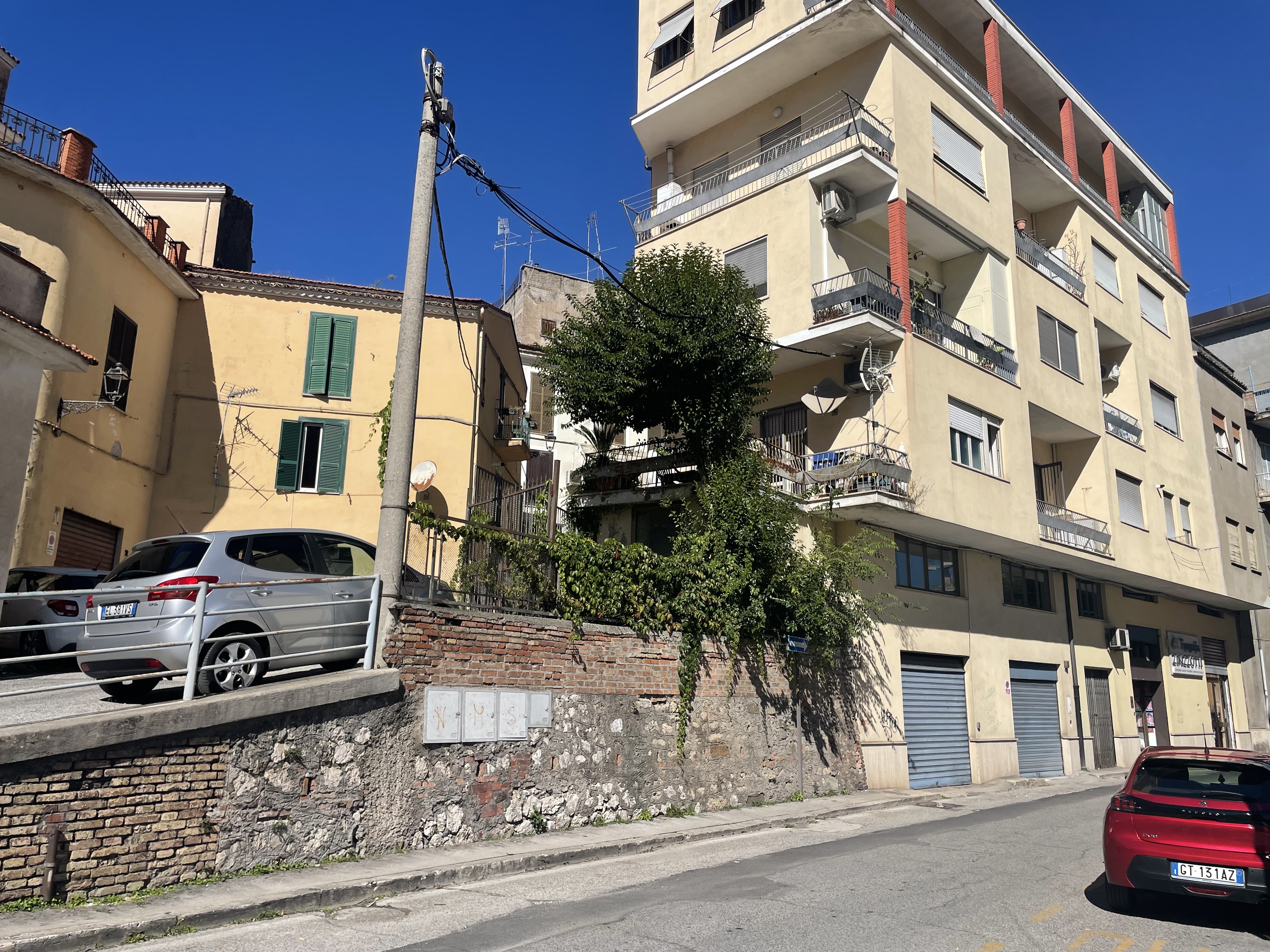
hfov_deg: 67.3
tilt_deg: +13.8
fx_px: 954
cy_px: 476
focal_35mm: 26
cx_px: 635
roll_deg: -0.9
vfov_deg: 53.1
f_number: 1.6
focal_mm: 4.2
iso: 32
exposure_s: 1/5051
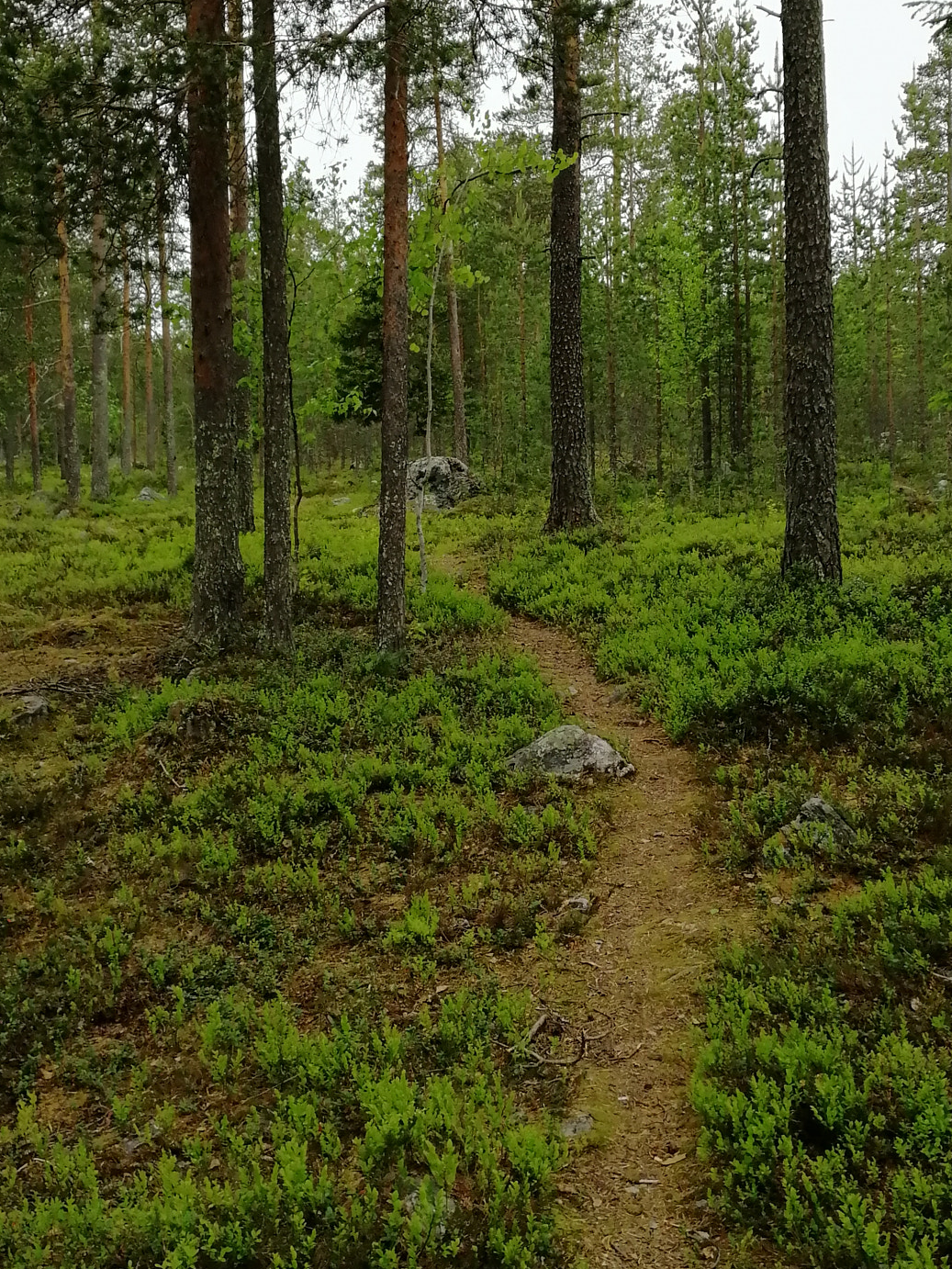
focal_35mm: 40
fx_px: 1466
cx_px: 471
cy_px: 444
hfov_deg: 36.0
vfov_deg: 46.2
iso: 160
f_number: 2.2
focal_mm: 3.95
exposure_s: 1/795
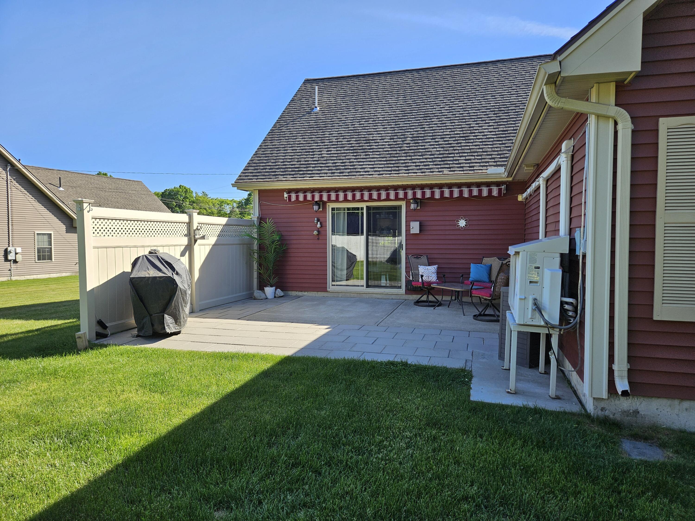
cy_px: 260
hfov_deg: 73.9
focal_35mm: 23
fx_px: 462
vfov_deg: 58.9
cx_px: 348
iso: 25
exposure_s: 1/694
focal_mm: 5.4
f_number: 1.8
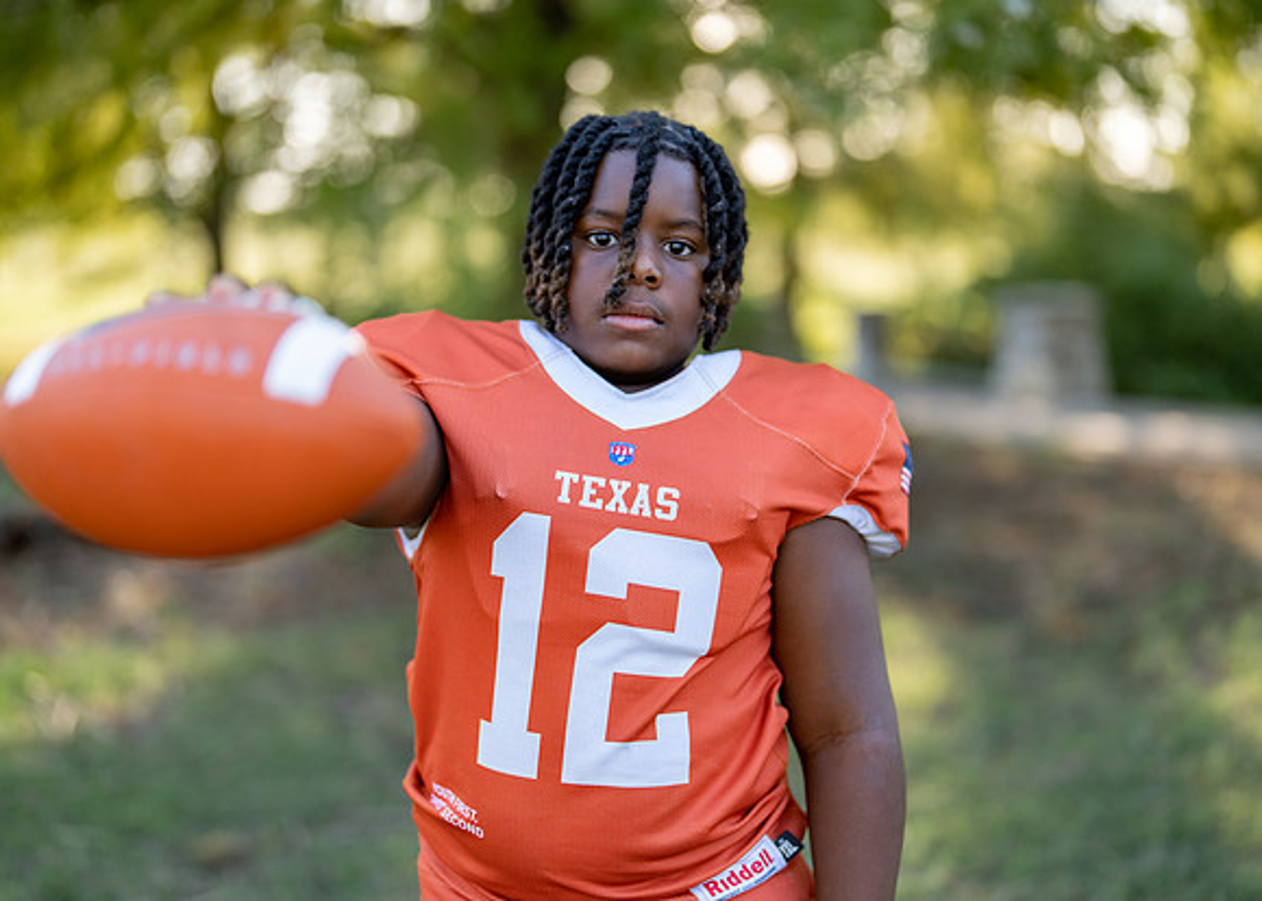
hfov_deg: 37.2
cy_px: 450
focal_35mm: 52
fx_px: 1877
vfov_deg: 27.0
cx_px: 631
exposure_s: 1/800
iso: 100
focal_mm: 50
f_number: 1.2
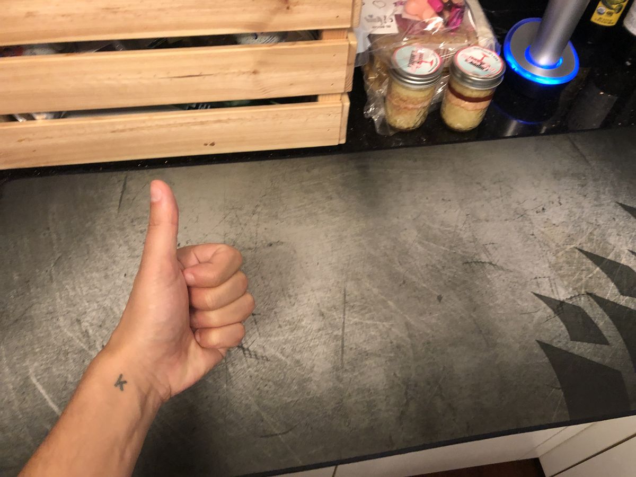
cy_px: 238
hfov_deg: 63.4
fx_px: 514
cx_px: 318
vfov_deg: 49.7
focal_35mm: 28
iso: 100
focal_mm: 3.99
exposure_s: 1/15
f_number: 1.8
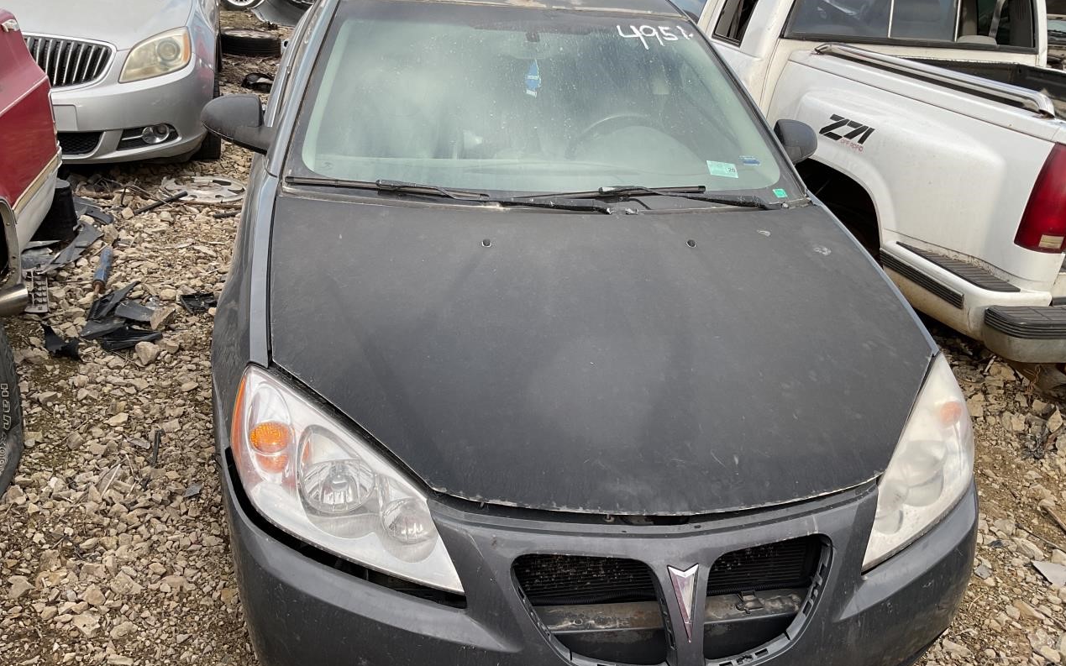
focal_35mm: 31
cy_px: 322
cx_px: 537
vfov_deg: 40.6
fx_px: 901
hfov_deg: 61.2
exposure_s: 1/348
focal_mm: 3
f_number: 1.8
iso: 16
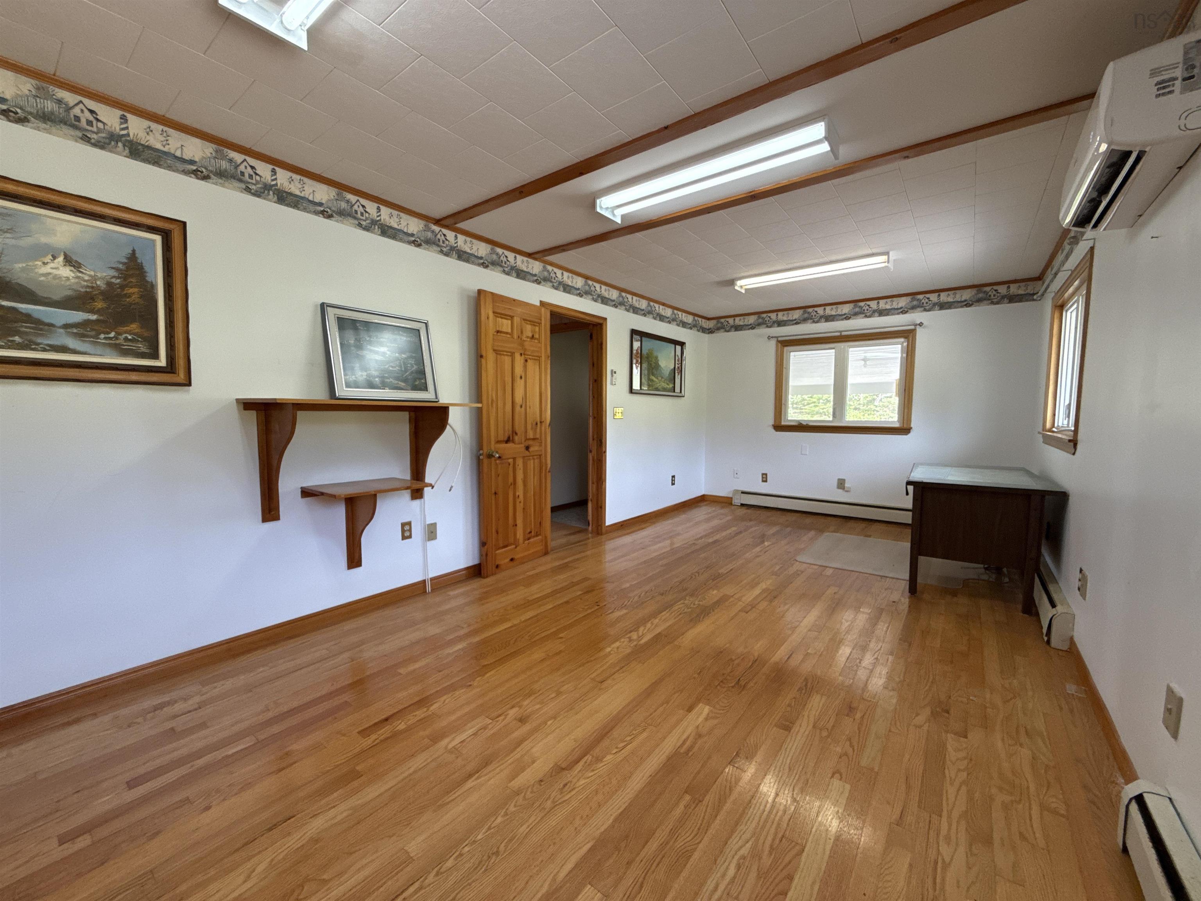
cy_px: 450
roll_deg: -0.3
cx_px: 600
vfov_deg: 85.7
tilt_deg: -3.5
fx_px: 486
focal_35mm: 14
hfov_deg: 102.1
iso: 250
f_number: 2.2
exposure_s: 1/120
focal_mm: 2.22
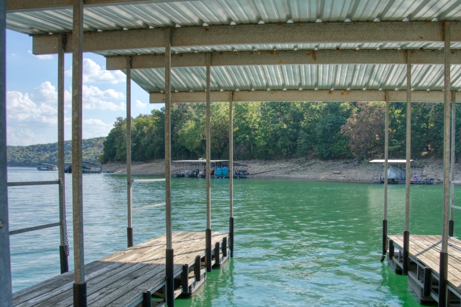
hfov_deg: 58.2
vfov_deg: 40.7
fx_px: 410
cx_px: 280
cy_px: 200
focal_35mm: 32
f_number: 4
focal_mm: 24
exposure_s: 1/60
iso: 100
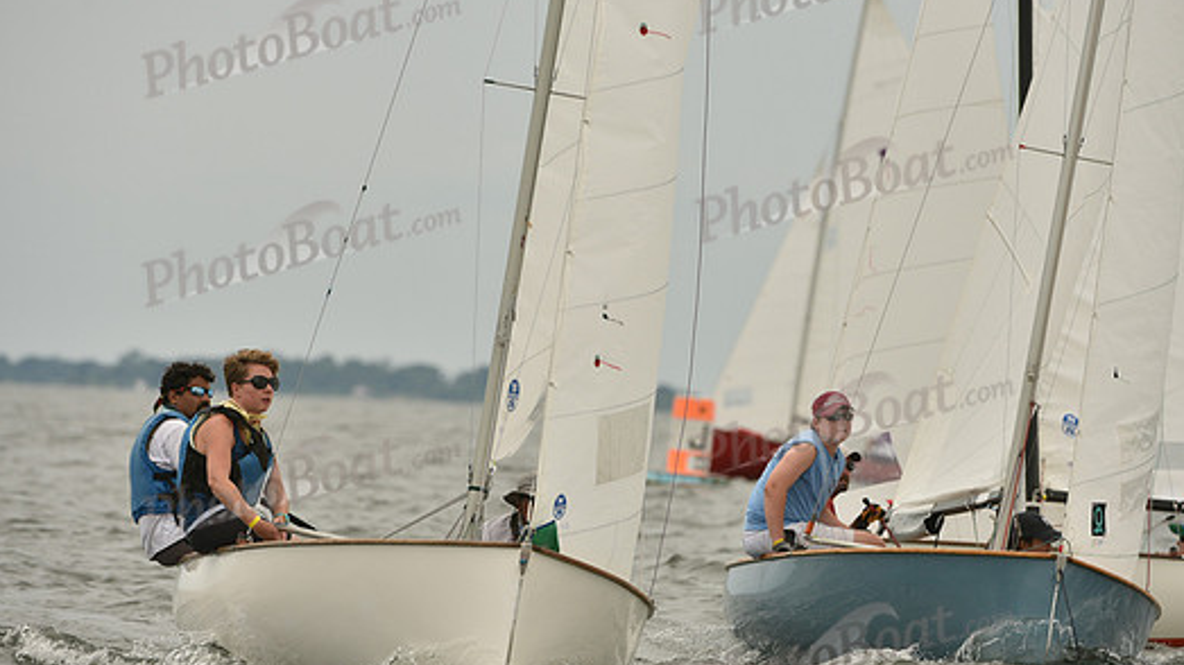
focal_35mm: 395
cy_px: 334
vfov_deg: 3.1
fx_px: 12399
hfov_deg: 5.5
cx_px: 580
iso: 320
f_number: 6.3
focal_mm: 340
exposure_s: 1/1250
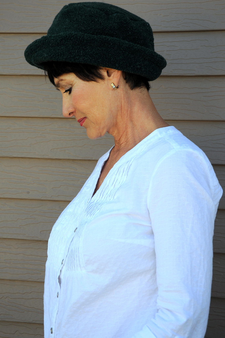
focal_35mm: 85
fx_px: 798
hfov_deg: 16.1
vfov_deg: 23.9
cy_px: 169
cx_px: 112
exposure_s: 1/250
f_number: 8
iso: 200
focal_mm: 85
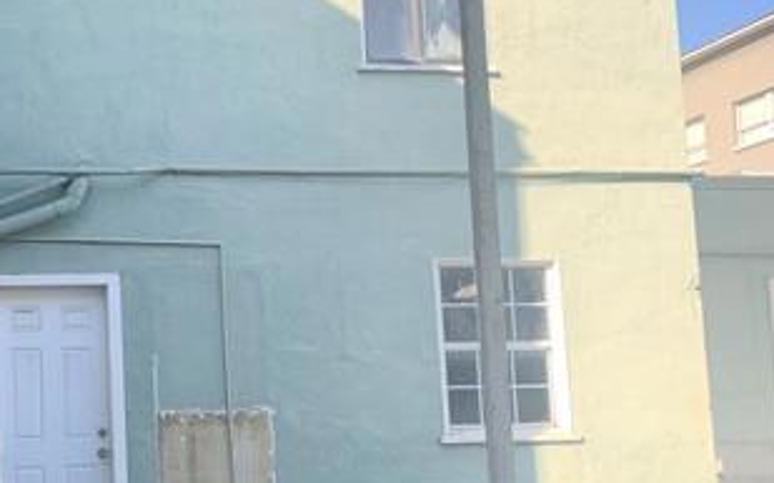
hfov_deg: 33.2
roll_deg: +2.1
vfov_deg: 22.3
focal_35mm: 58
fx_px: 1223
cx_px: 73
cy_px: 320
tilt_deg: +7.1
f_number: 1.8
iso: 25
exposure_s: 1/334
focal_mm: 4.25
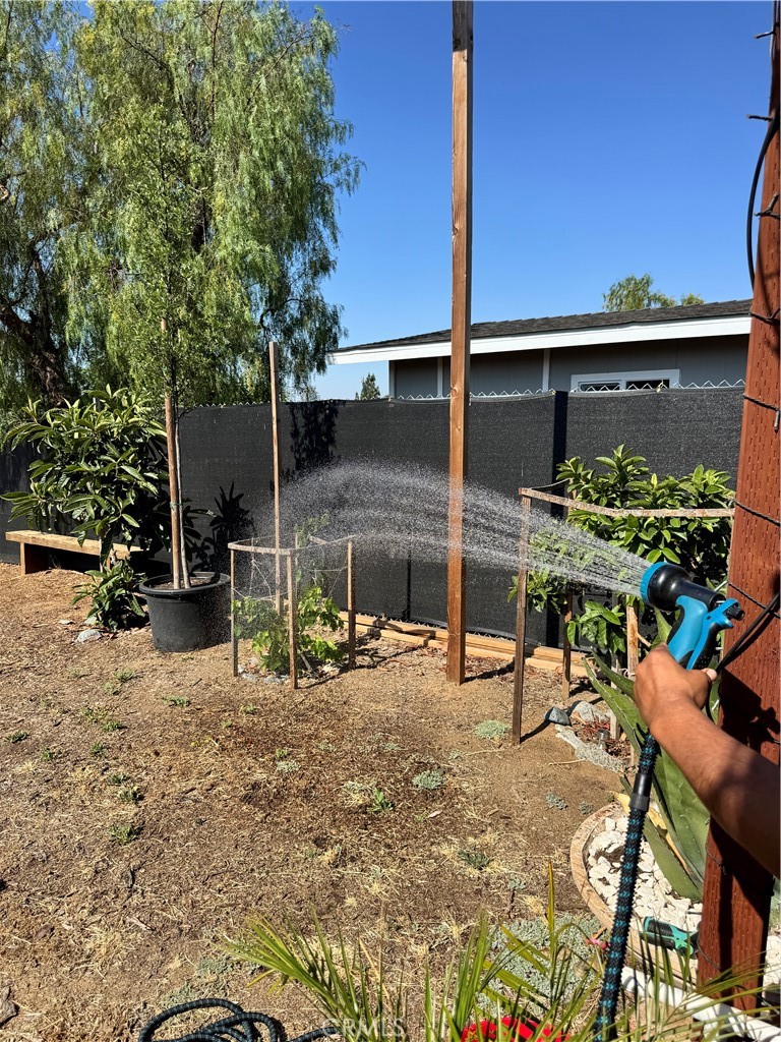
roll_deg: +1.3
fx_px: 722
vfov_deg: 71.6
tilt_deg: -4.3
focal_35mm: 24
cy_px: 521
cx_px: 390
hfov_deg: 56.8
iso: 80
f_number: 1.78
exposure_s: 1/4049
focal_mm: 6.76
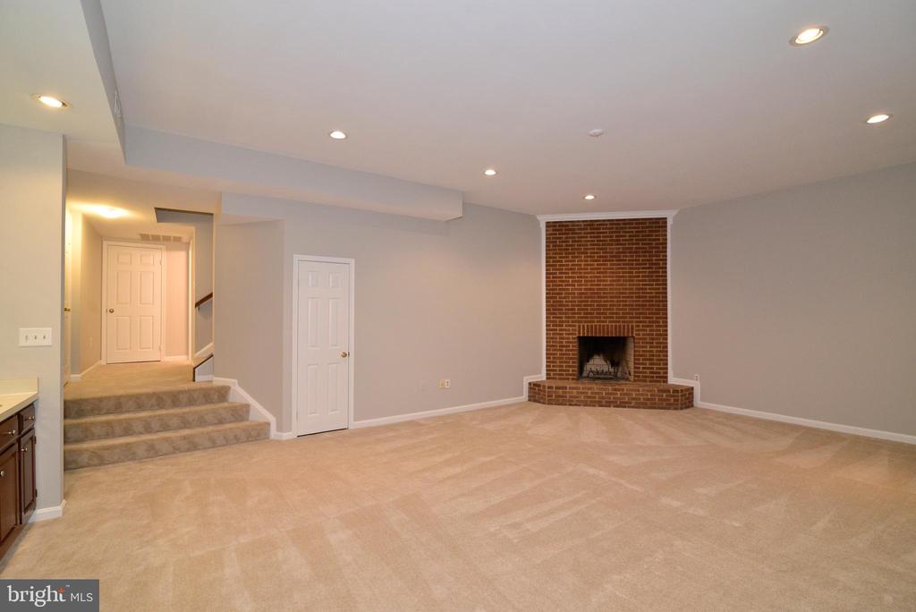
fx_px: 407
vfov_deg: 73.8
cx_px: 458
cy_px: 306
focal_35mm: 16
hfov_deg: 96.7
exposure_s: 1/80
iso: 2500
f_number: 5
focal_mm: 16
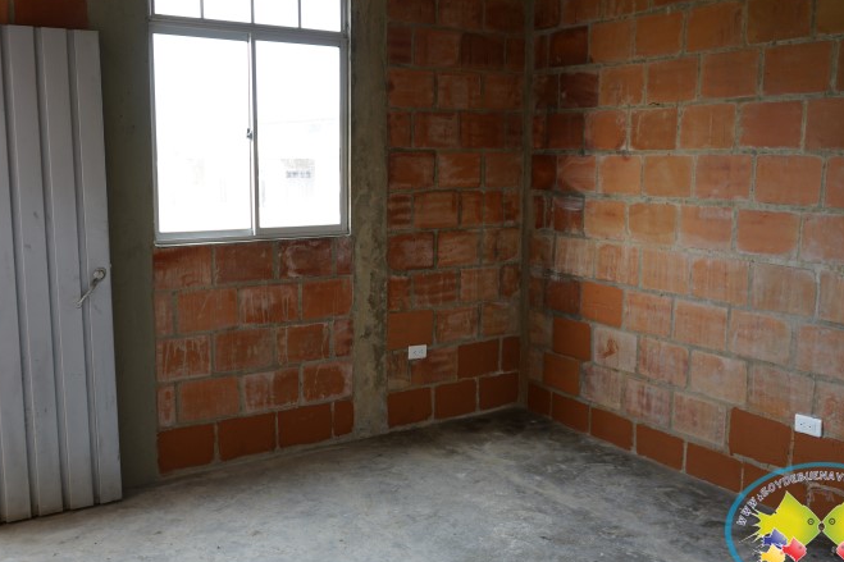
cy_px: 262
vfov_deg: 38.8
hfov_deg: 55.8
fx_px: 797
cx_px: 411
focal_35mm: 34
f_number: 3.5
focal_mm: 28
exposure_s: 1/125
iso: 200
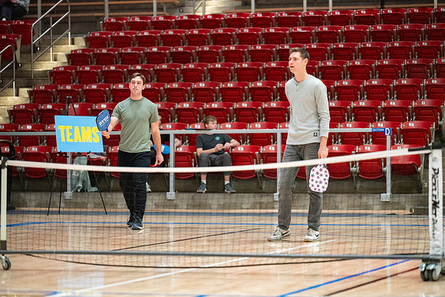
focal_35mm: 135
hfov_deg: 15.2
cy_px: 148
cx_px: 222
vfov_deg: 10.2
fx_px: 1669
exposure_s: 1/500
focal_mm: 135
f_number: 2.8
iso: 5000
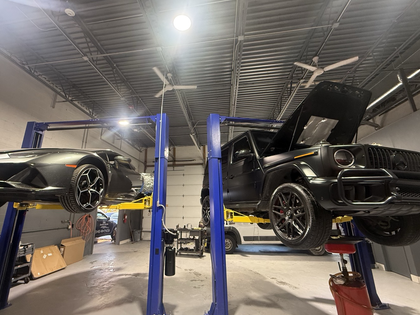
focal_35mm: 17
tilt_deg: +16.4
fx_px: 206
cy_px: 150
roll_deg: +0.1
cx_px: 193
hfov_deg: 90.9
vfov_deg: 74.7
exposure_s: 1/120
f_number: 2.2
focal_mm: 2.22
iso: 500
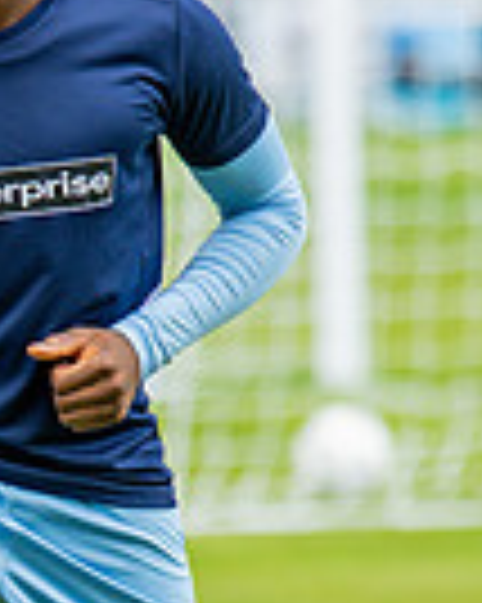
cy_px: 441
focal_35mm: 765
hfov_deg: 2.0
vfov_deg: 2.5
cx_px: -432
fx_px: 13657
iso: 160
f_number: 1.8
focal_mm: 135
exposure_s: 1/1600
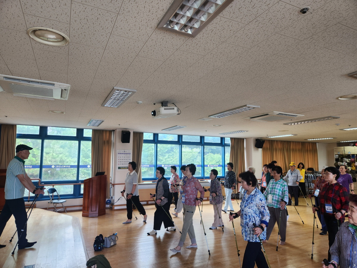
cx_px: 178
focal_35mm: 23
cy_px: 134
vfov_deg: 58.9
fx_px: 237
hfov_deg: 73.9
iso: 80
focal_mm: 5.4
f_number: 1.8
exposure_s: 1/180
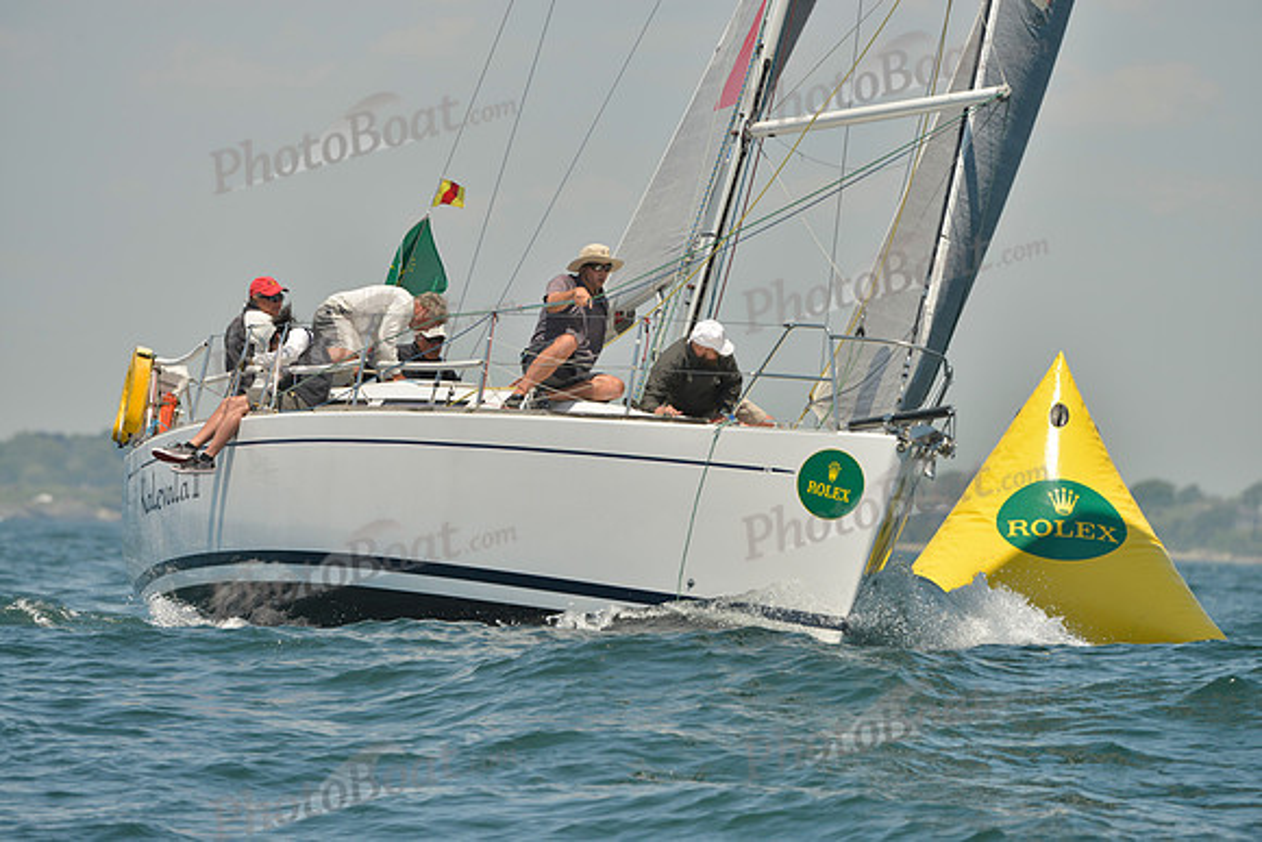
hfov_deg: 5.4
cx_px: 631
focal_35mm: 380
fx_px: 13324
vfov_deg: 3.6
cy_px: 421
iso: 280
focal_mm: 380
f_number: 7.1
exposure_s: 1/1250
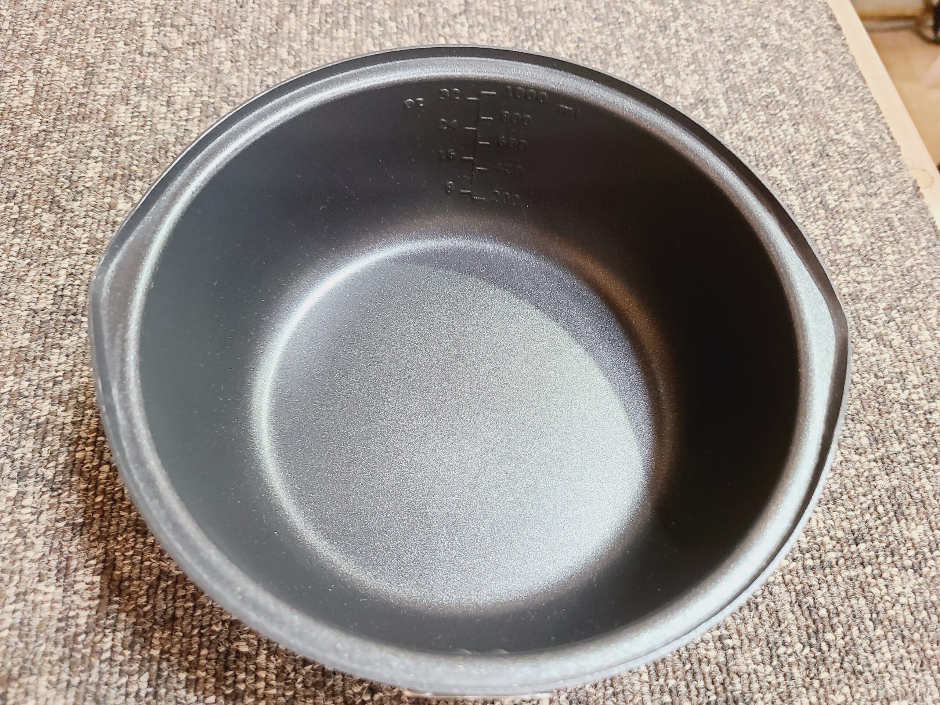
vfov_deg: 53.1
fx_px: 706
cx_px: 470
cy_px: 352
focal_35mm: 26
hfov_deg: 67.3
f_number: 1.8
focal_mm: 5.4
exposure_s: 1/50
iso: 500
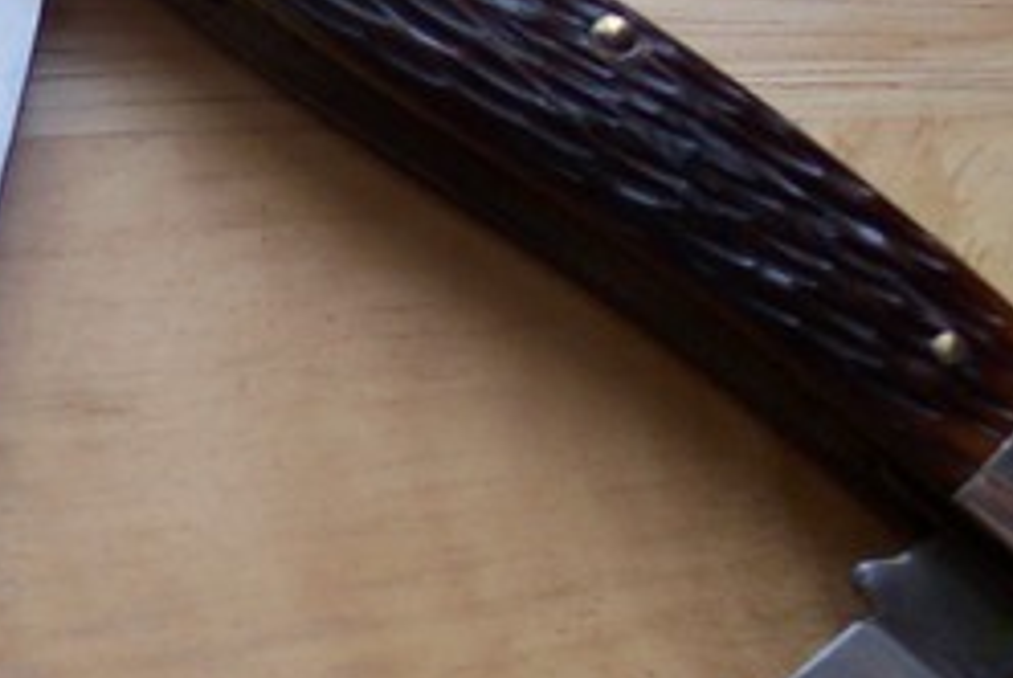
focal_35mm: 98
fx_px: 2761
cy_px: 423
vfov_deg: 14.0
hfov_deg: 20.3
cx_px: 65
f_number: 2.8
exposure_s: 1/60
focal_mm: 8
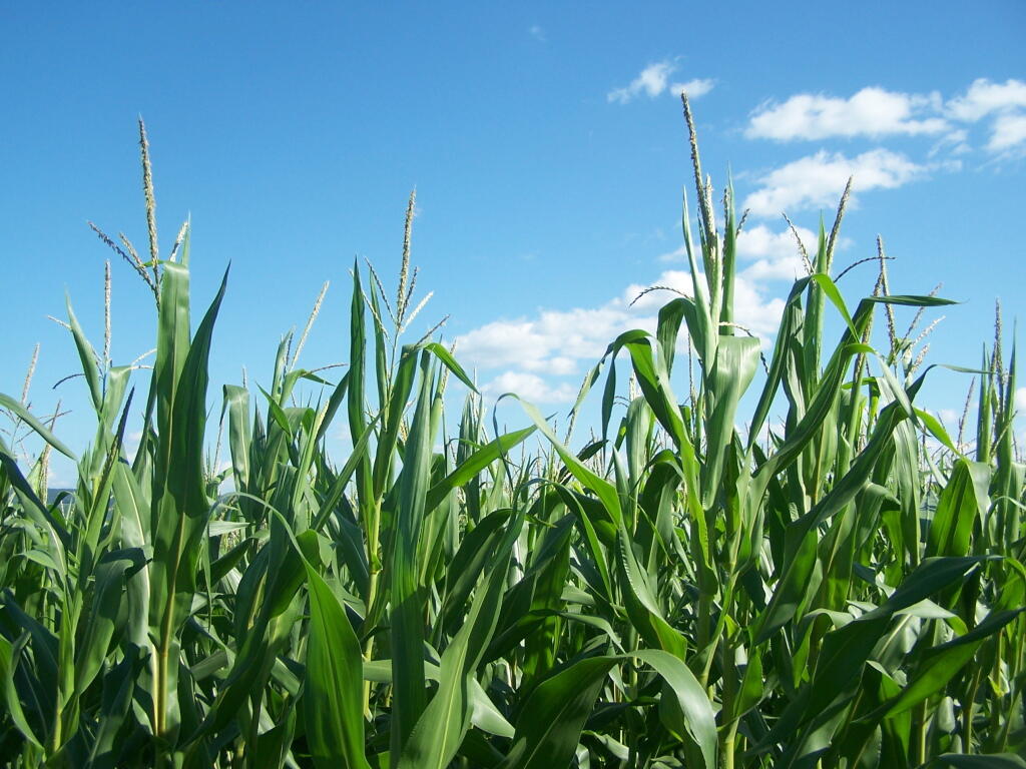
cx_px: 513
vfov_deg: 37.7
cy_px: 384
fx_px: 1126
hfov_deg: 49.0
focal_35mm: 38
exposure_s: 1/1000
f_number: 2.8
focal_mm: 6.3
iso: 80
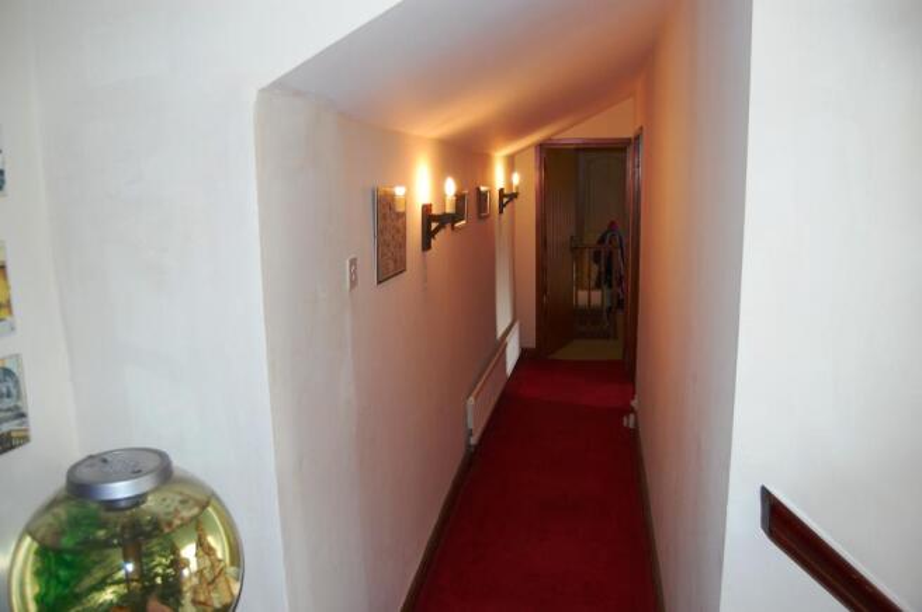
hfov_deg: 67.4
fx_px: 691
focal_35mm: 27
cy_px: 306
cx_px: 461
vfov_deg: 47.8
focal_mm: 18
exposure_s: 1/60
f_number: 3.5
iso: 400
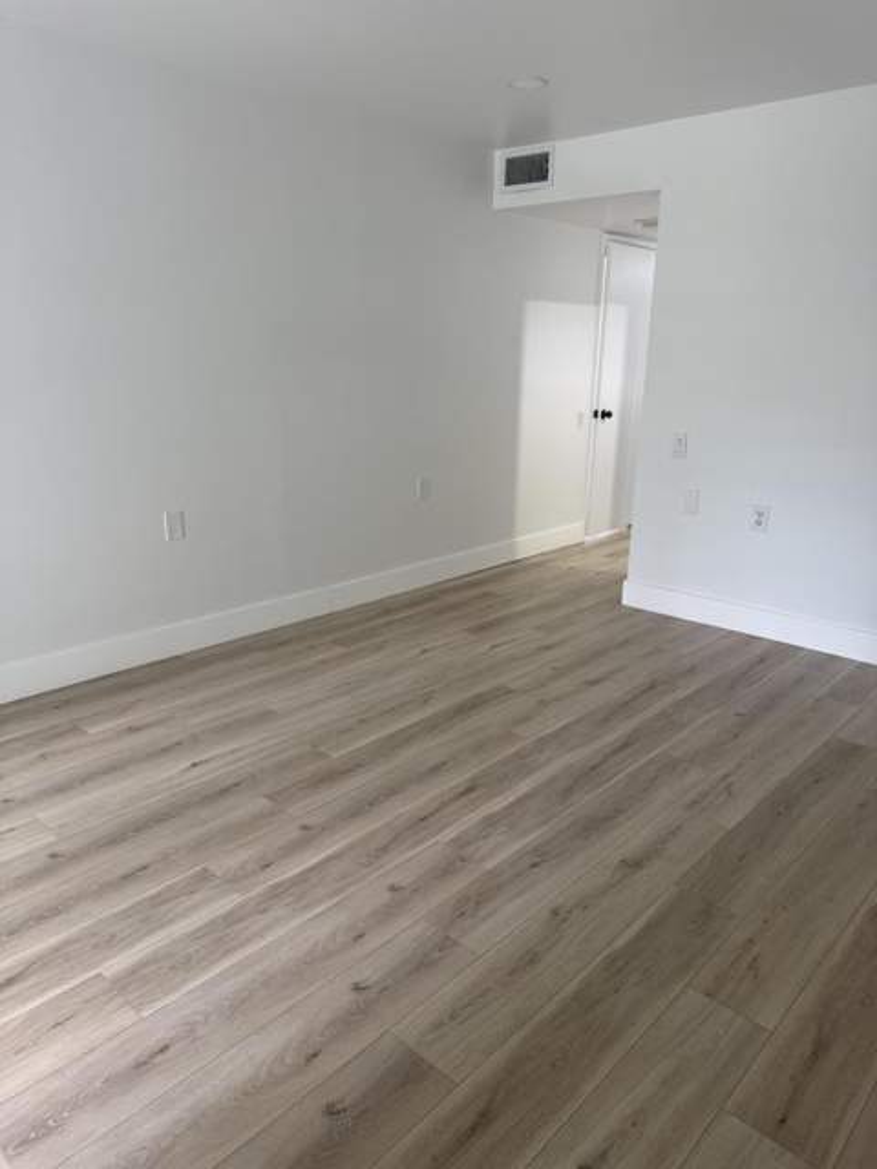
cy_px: 584
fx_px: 811
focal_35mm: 24
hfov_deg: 56.8
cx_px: 438
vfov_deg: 71.6
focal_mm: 6.76
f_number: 1.78
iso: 125
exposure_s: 1/60
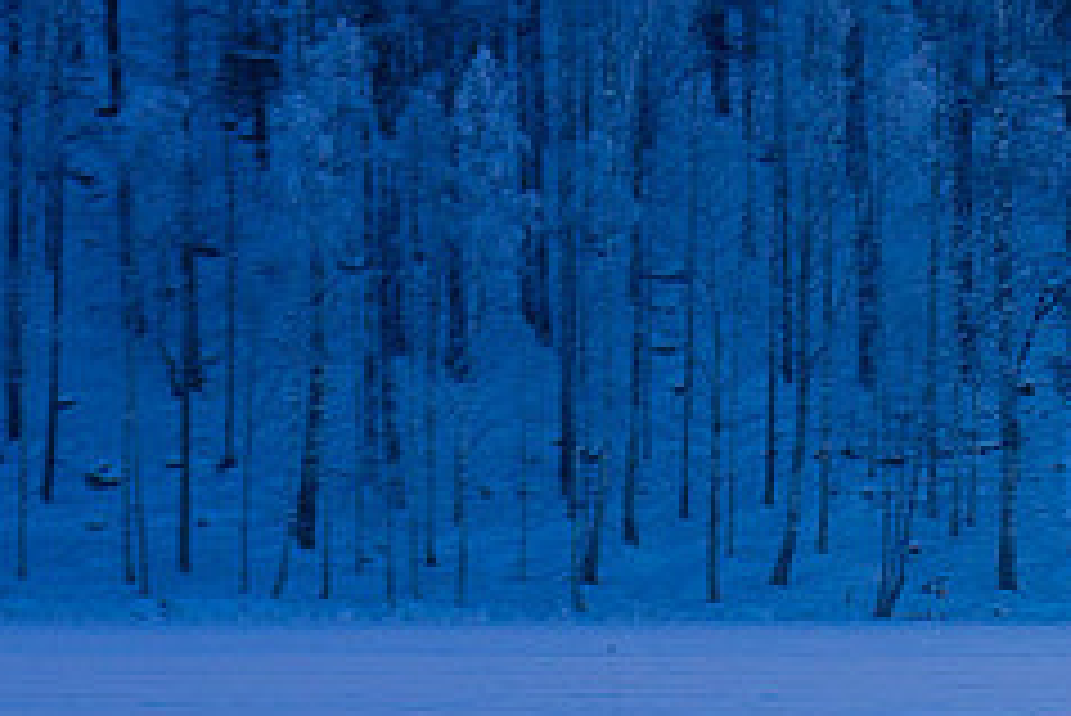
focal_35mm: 470
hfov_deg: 4.3
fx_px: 13990
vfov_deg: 2.9
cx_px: 2614
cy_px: 518
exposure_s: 1/250
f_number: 3.5
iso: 100
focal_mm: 70
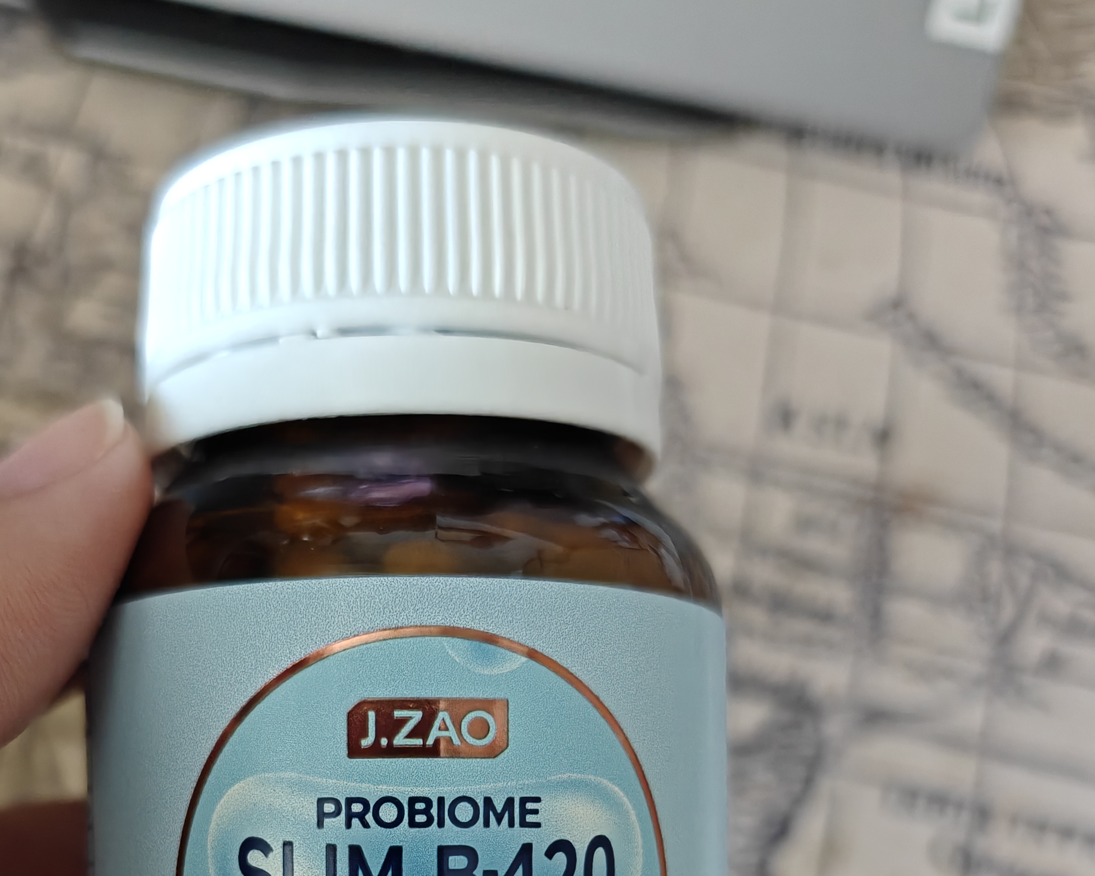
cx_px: 411
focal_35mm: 47
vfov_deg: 29.5
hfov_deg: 39.3
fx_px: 1523
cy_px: 917
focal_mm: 6.06
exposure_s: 1/200
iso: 1600
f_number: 1.6
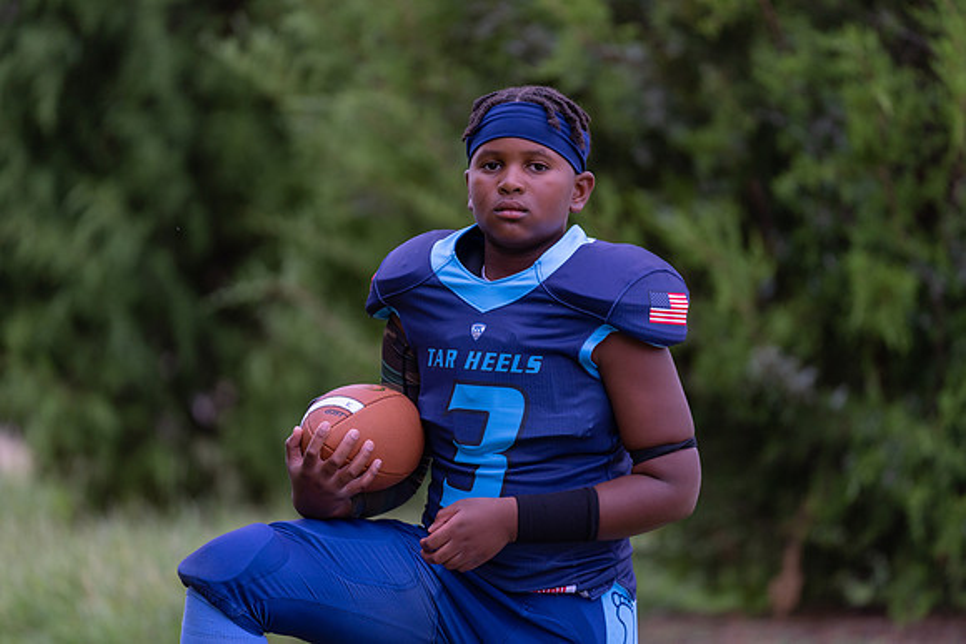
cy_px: 322
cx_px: 483
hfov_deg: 10.9
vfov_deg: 7.3
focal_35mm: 189
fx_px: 5072
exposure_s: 1/320
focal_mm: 189
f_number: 2.8
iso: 400
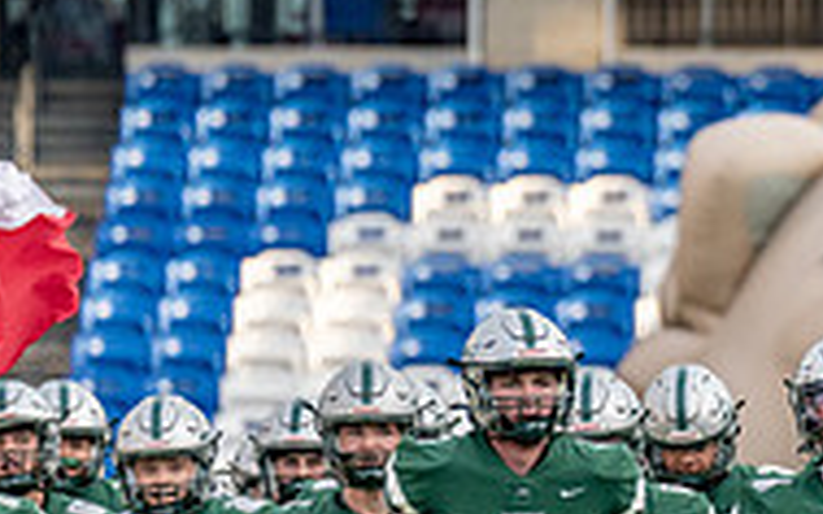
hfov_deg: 2.4
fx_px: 19508
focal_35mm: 870
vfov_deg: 1.5
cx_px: 1229
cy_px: 500
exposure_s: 1/3200
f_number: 3.2
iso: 800
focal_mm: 200
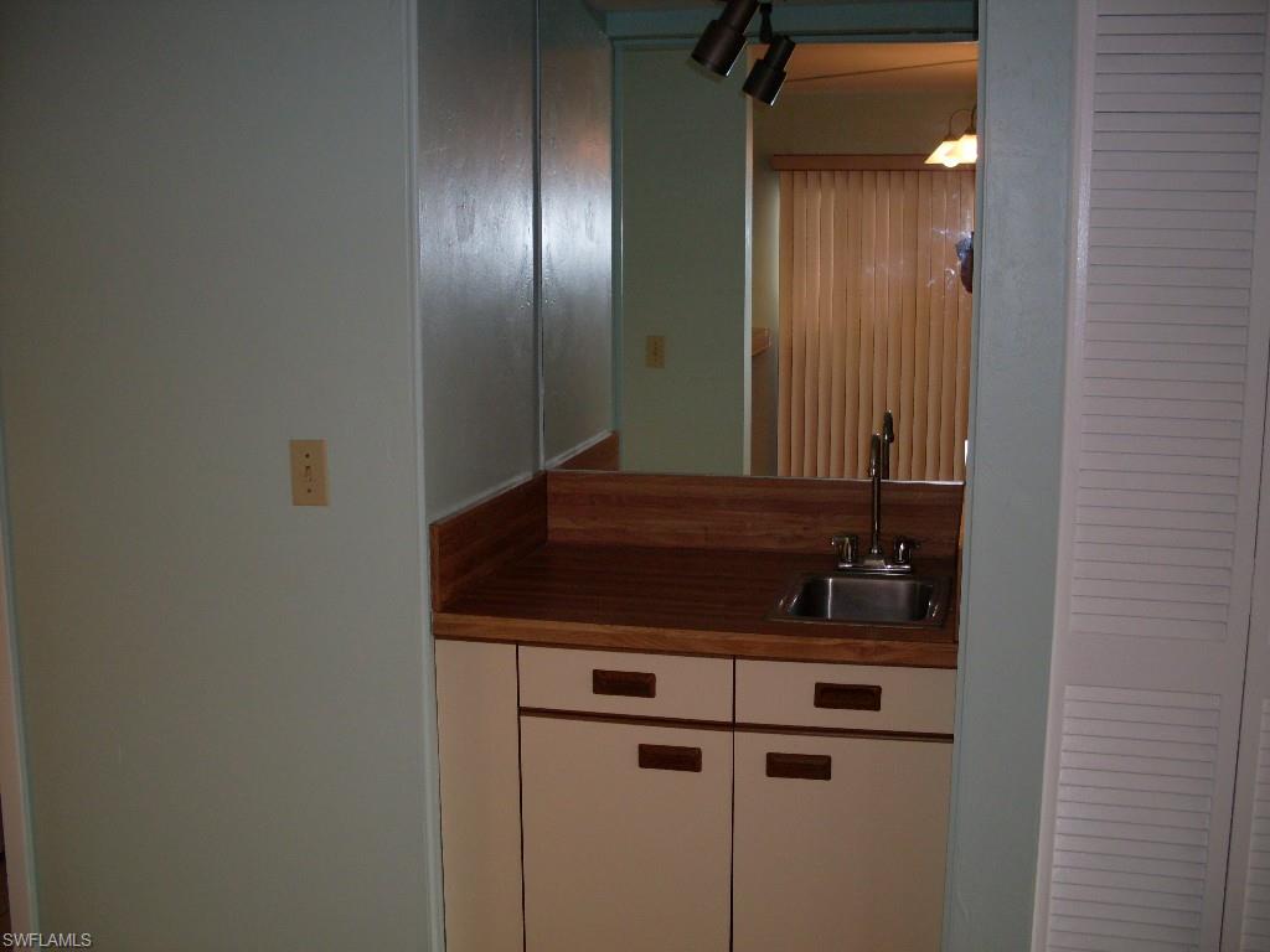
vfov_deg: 37.7
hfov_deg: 49.0
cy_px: 476
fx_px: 1394
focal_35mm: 38
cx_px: 635
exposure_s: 1/45
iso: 100
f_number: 2.8
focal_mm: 6.3
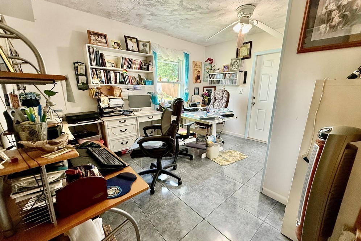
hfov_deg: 100.4
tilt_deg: -14.3
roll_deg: -0.3
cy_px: 126
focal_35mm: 15
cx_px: 186
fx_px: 150
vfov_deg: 77.3
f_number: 2.2
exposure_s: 1/60
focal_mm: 2.22
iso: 250
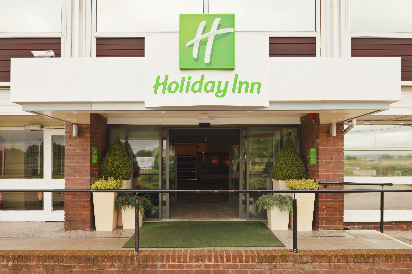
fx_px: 275
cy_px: 137
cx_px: 206
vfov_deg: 53.1
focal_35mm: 24
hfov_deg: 73.7
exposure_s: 1/13
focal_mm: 24
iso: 100
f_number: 11
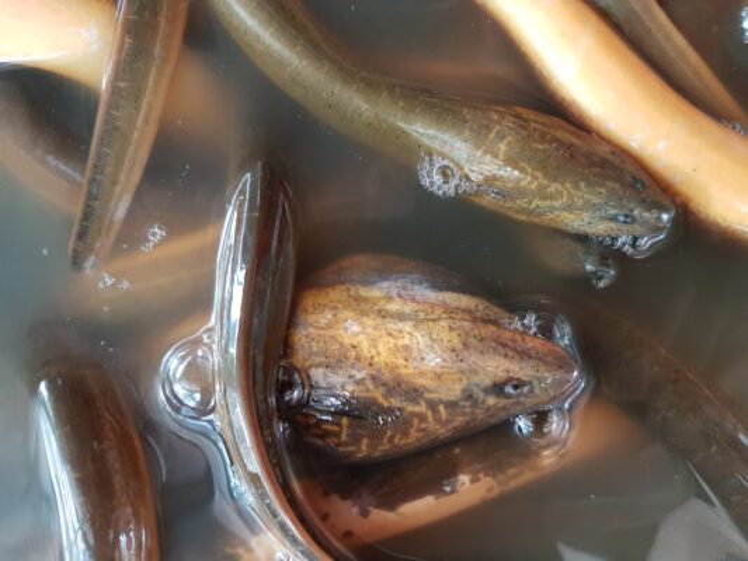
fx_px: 562
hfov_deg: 67.3
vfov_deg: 53.1
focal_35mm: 26
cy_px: 280
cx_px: 374
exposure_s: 1/50
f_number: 1.7
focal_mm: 4.2
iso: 400
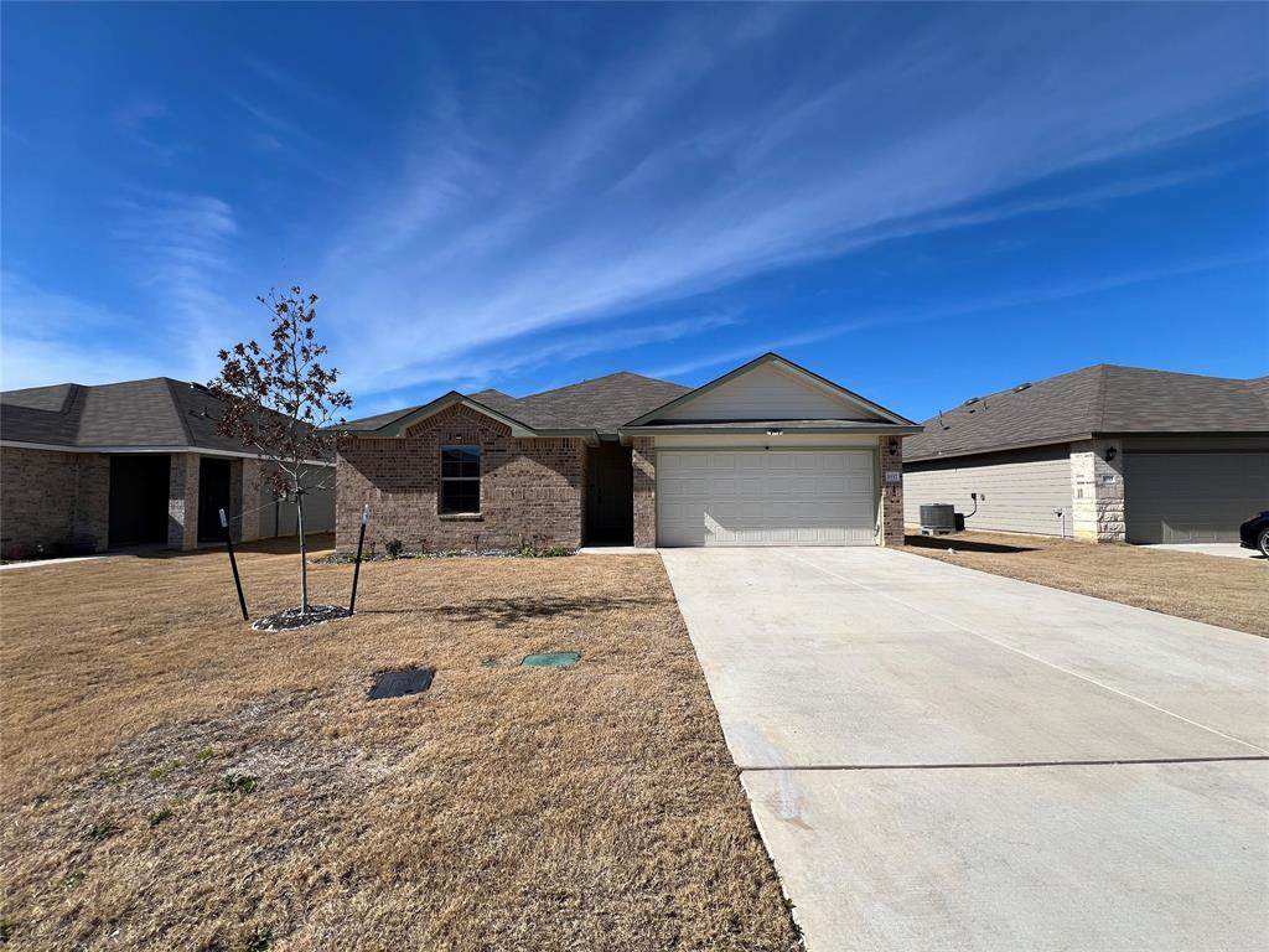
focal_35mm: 13
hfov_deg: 106.2
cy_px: 476
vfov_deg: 89.9
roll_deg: +0.5
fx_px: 477
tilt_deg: +3.7
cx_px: 634
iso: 32
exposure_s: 1/2538
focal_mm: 1.57
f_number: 1.8
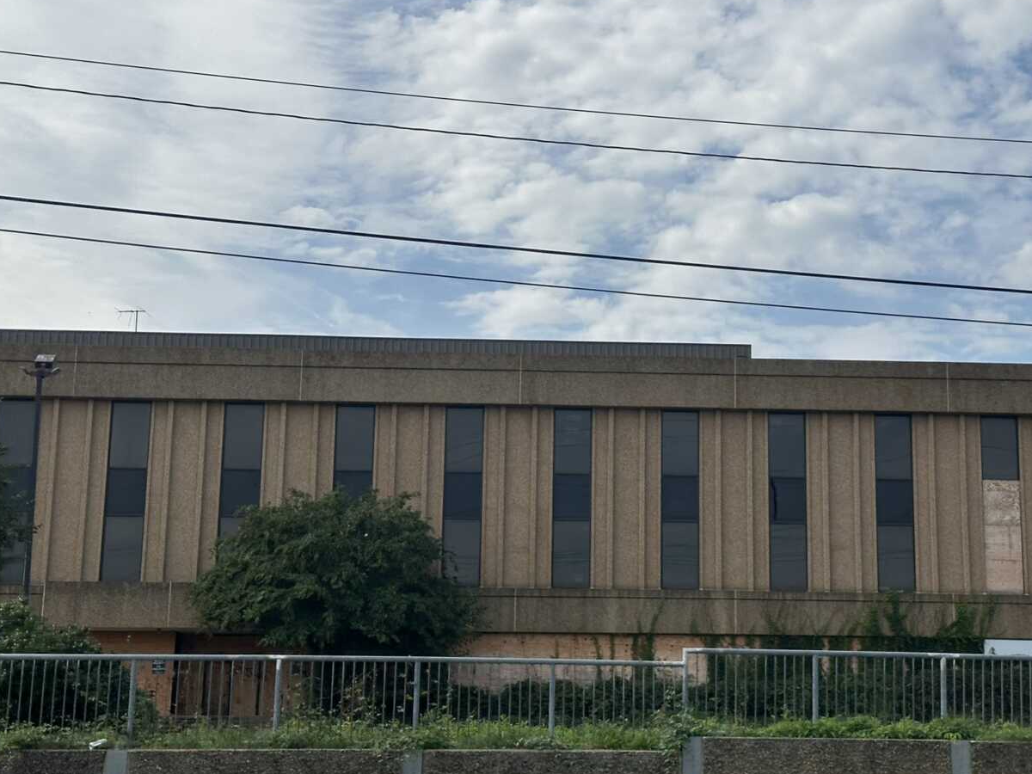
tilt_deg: +12.3
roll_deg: +2.4
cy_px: 380
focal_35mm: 64
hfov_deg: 30.1
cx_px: 651
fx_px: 1908
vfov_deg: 22.9
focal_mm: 6.86
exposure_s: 1/7634
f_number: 1.78
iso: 64
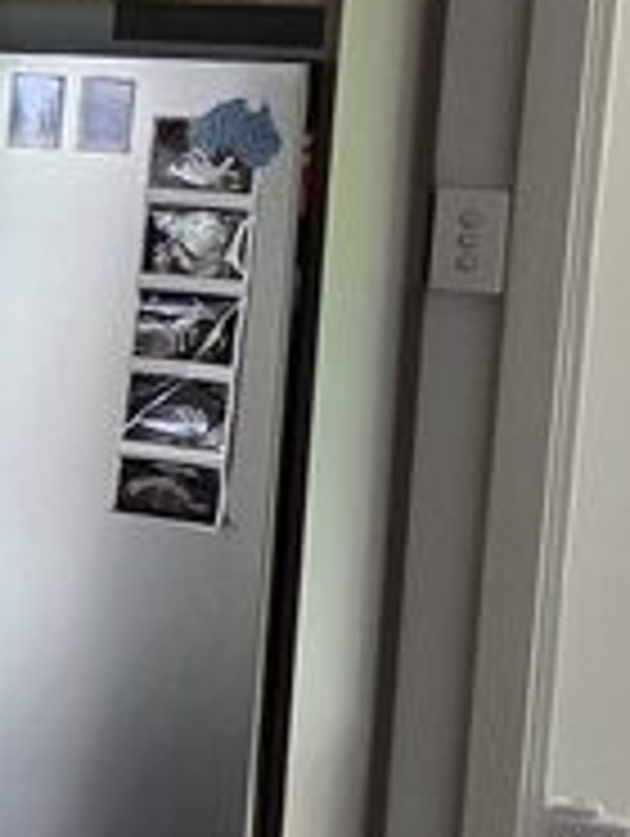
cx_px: -1328
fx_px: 3583
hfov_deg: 8.3
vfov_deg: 13.3
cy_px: 328
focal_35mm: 148
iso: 200
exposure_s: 1/100
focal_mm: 6.3
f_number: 1.7
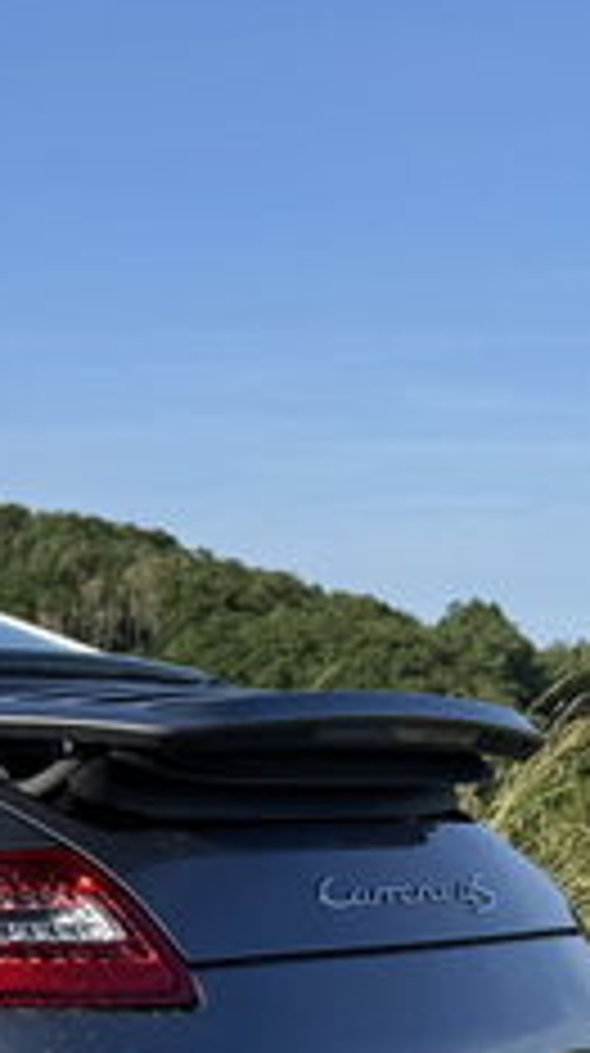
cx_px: -892
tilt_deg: -6.0
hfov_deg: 11.3
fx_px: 2401
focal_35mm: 86
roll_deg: -2.3
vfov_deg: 24.0
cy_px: 976
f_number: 1.78
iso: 80
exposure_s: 1/3096
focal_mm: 6.76
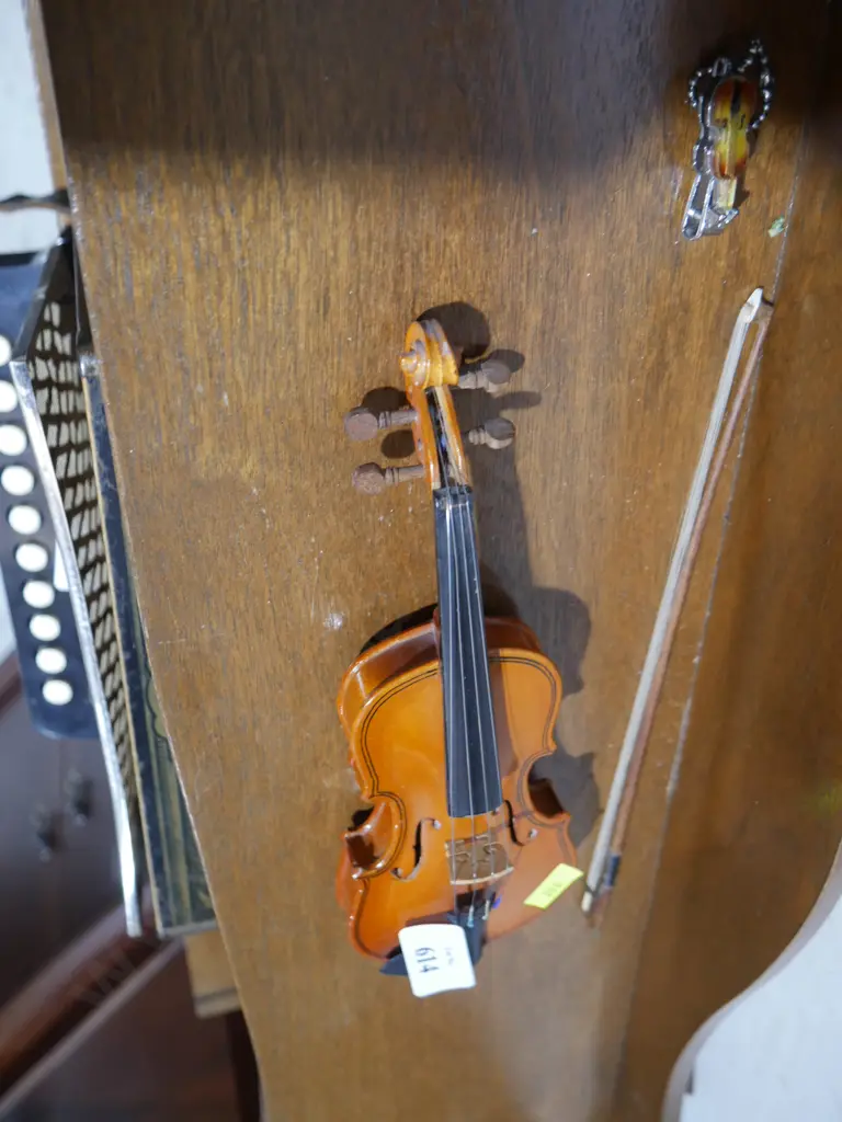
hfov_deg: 46.8
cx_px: 421
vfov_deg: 60.0
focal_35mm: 30
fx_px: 973
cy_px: 561
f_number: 3.6
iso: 800
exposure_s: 1/60
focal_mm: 15
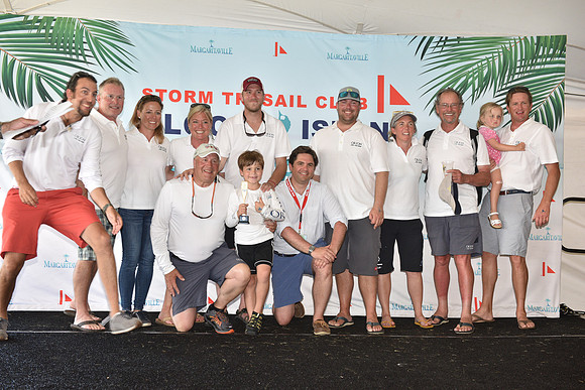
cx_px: 292
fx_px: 813
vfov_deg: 27.0
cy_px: 195
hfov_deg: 39.6
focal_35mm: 50
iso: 800
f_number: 5
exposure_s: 1/160
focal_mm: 50
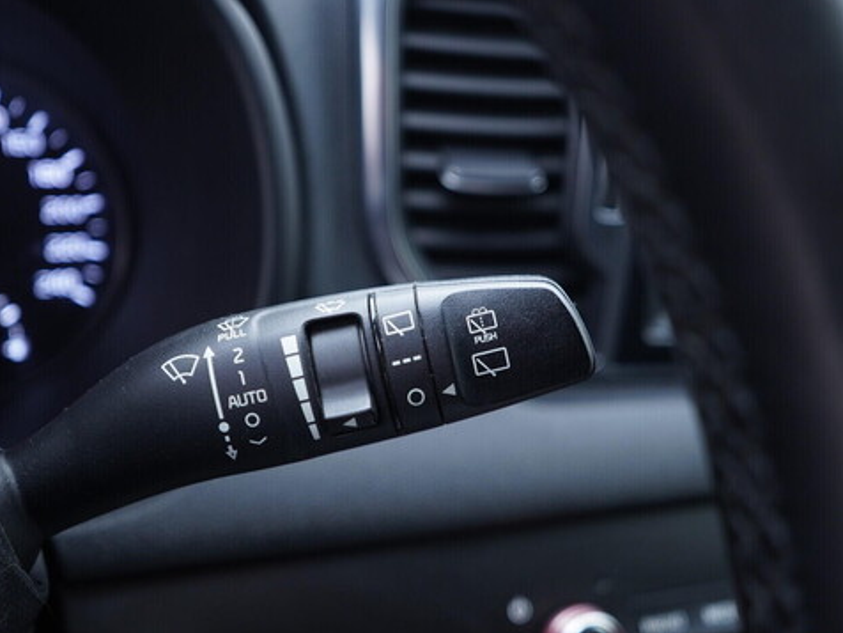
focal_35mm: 40
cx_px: 384
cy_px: 322
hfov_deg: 46.7
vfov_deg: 36.0
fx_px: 974
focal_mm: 24
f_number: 2.8
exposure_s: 1/40
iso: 400
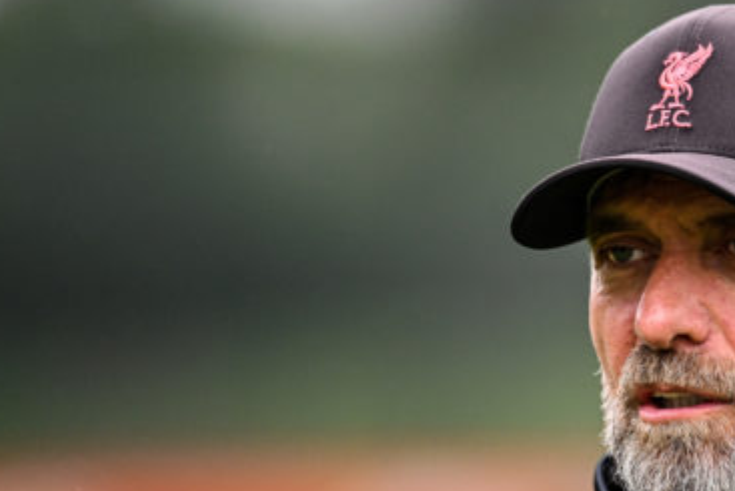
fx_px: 16686
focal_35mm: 817
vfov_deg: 1.7
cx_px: 675
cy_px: 425
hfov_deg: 2.5
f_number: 2.8
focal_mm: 400
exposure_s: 1/2500
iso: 800
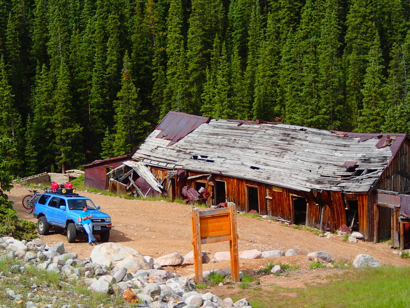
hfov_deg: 24.4
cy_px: 154
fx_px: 948
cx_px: 205
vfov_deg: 18.4
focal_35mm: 80
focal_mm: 14.41
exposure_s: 1/400
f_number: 5.6
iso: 100
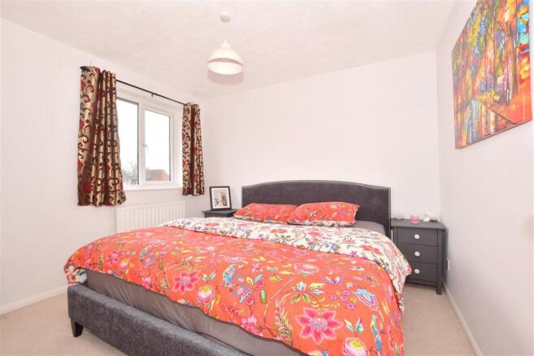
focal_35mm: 15
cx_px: 267
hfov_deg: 100.4
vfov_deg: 77.3
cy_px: 178
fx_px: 222
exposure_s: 1/60
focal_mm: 10
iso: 500
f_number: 20
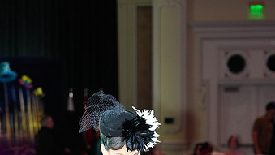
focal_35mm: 181
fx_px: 1320
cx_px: 148
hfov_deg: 11.9
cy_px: 226
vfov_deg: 6.6
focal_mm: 101
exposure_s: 1/250
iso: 2500
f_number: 4
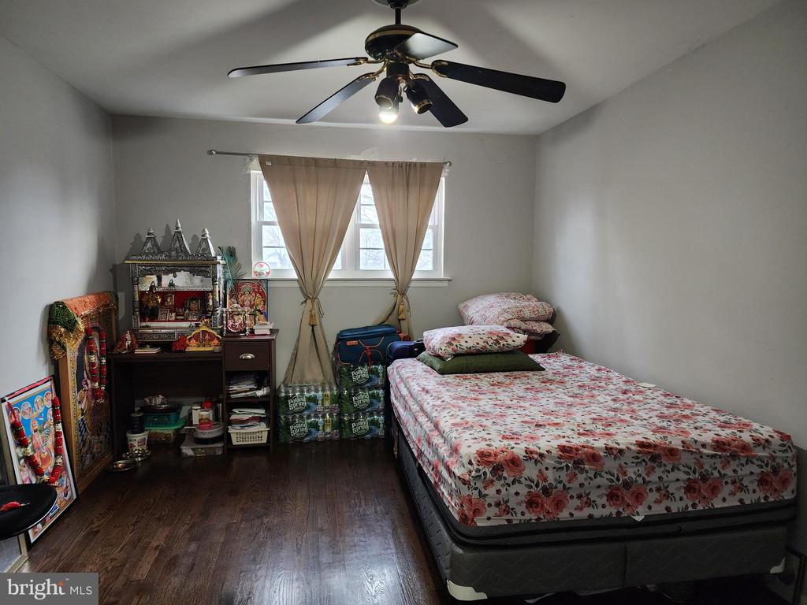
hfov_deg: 73.9
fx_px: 536
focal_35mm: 23
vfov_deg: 58.9
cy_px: 302
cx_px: 404
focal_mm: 6.4
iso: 640
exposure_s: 1/30
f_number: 1.8
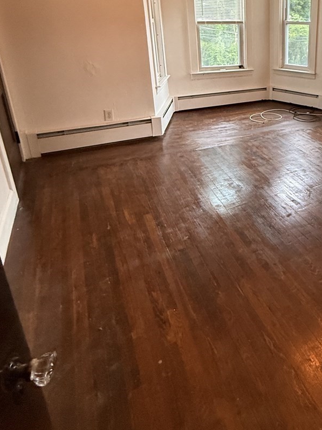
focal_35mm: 27
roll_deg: -2.7
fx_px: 335
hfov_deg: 45.7
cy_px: 129
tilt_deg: -17.2
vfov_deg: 63.0
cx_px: 299
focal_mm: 2.22
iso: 400
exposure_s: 1/60
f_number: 2.2
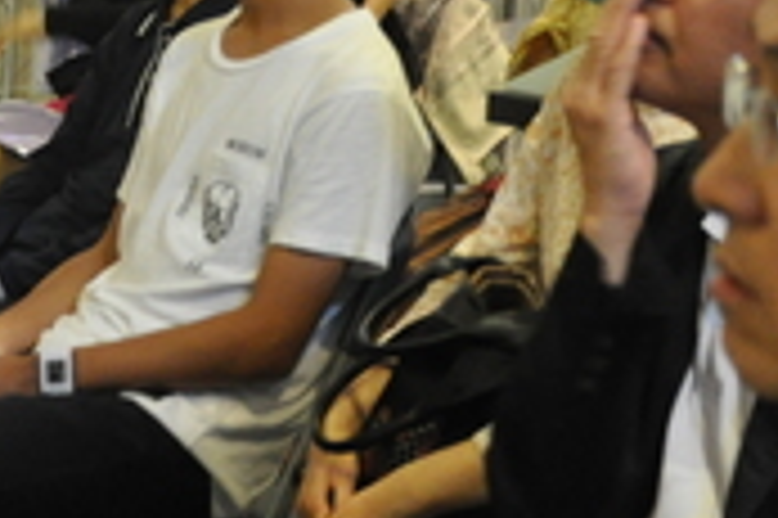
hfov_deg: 13.8
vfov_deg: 9.3
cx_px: -67
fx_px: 3152
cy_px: 34
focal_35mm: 146
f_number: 3.8
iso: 1600
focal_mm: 24
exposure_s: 1/20
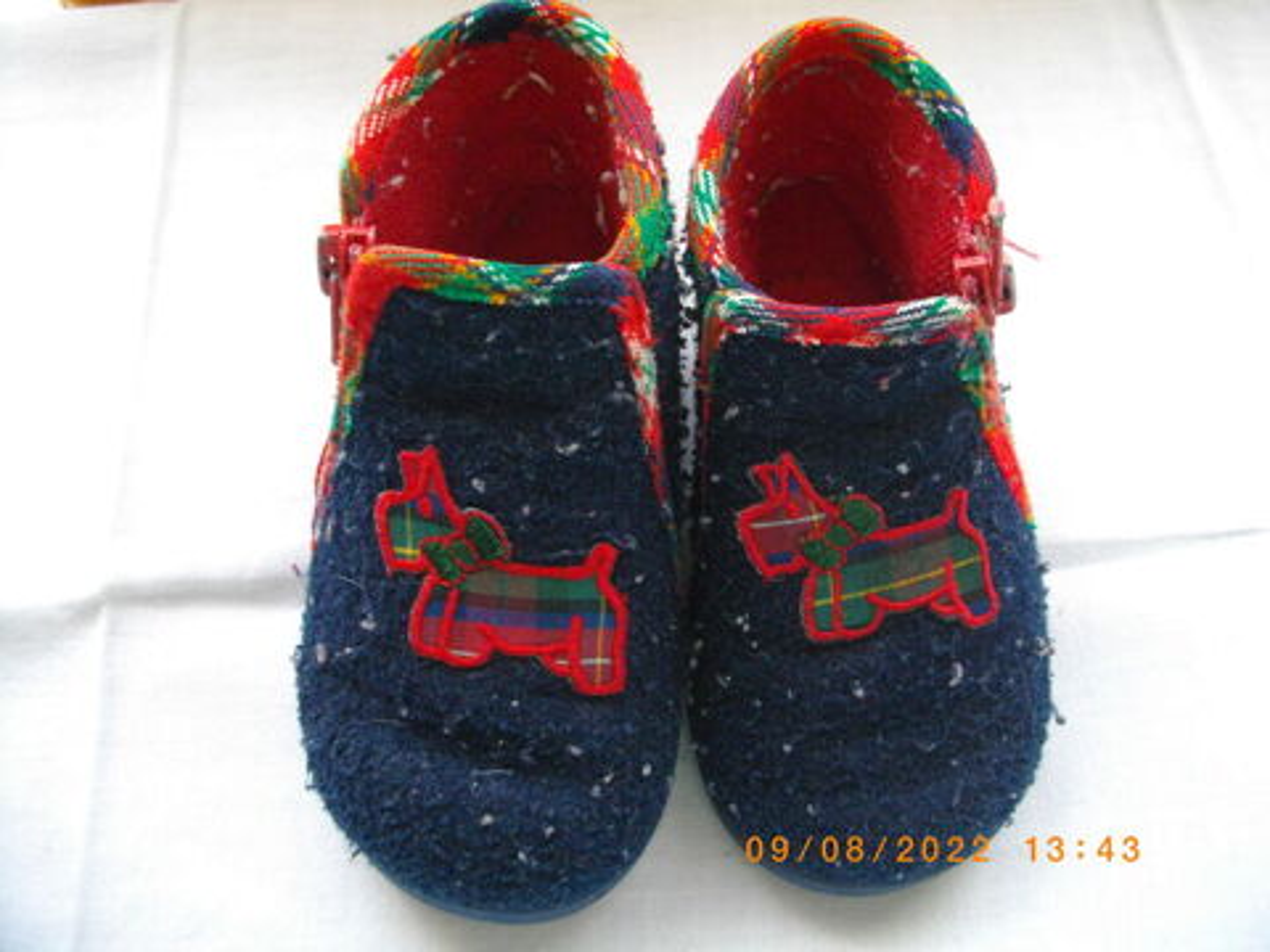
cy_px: 476
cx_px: 635
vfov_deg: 44.2
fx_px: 1174
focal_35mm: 32
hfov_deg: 56.8
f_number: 2.9
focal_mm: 5.7
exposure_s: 1/50
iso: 283
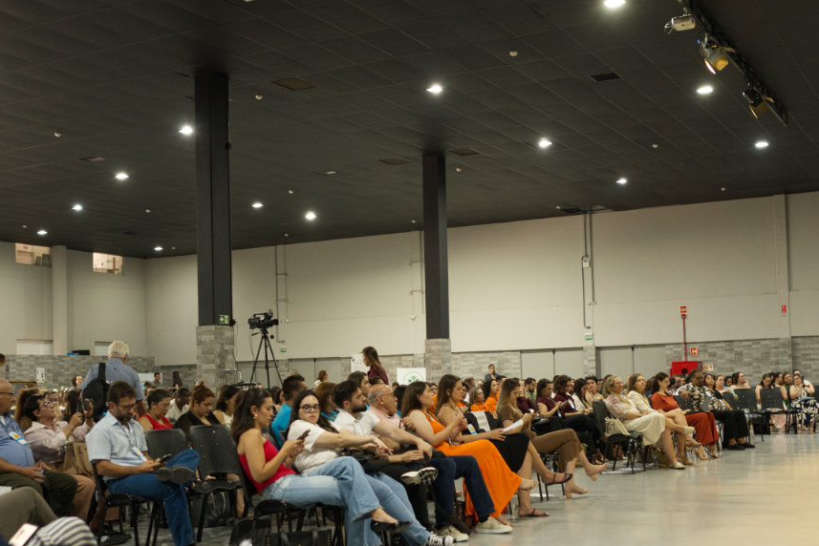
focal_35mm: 49
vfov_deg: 27.5
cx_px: 418
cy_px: 339
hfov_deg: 40.3
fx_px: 1115
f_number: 2.8
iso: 3200
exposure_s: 1/100
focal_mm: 35
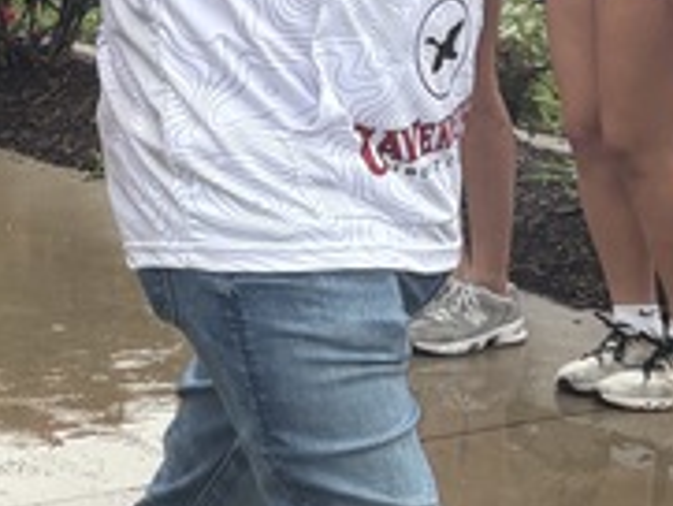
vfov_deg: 9.9
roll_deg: +1.9
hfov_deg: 12.3
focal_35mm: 147
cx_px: -543
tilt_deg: -4.1
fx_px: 2860
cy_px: -115
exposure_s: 1/987
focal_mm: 5.96
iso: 64
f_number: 1.6
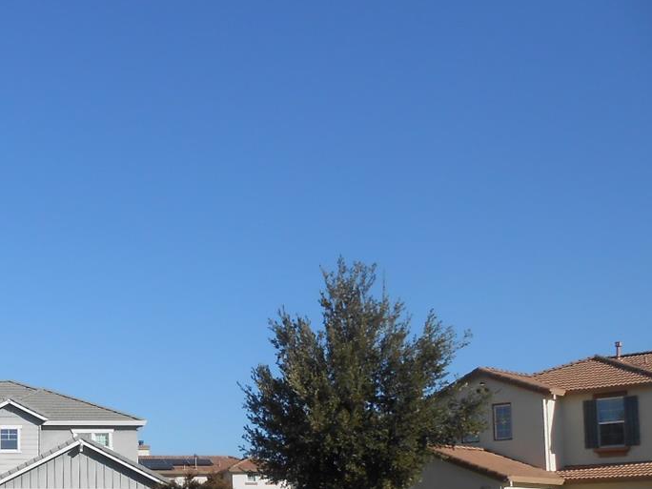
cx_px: -33
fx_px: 1074
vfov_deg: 24.8
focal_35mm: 57
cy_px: 458
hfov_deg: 30.8
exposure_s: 1/1250
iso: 80
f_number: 3.5
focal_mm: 4.6
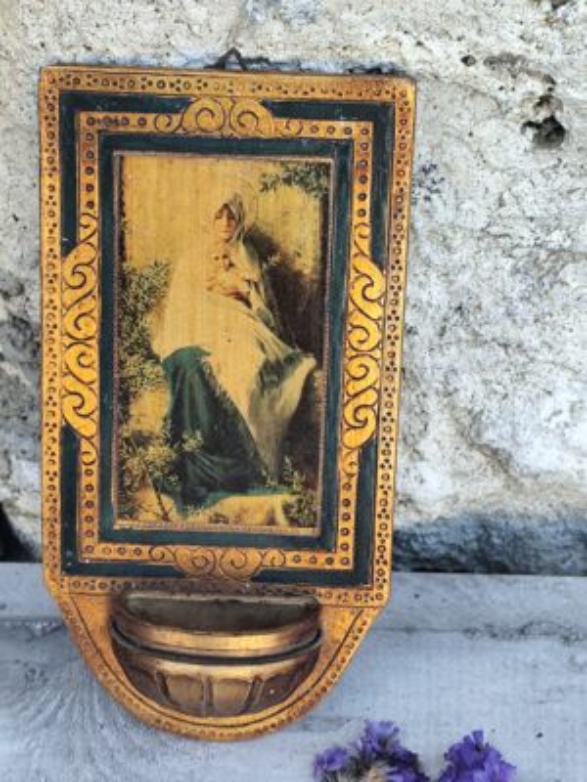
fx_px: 2103
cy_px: 391
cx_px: 294
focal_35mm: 93
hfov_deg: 15.9
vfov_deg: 21.1
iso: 50
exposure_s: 1/100
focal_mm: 6.19
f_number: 1.65
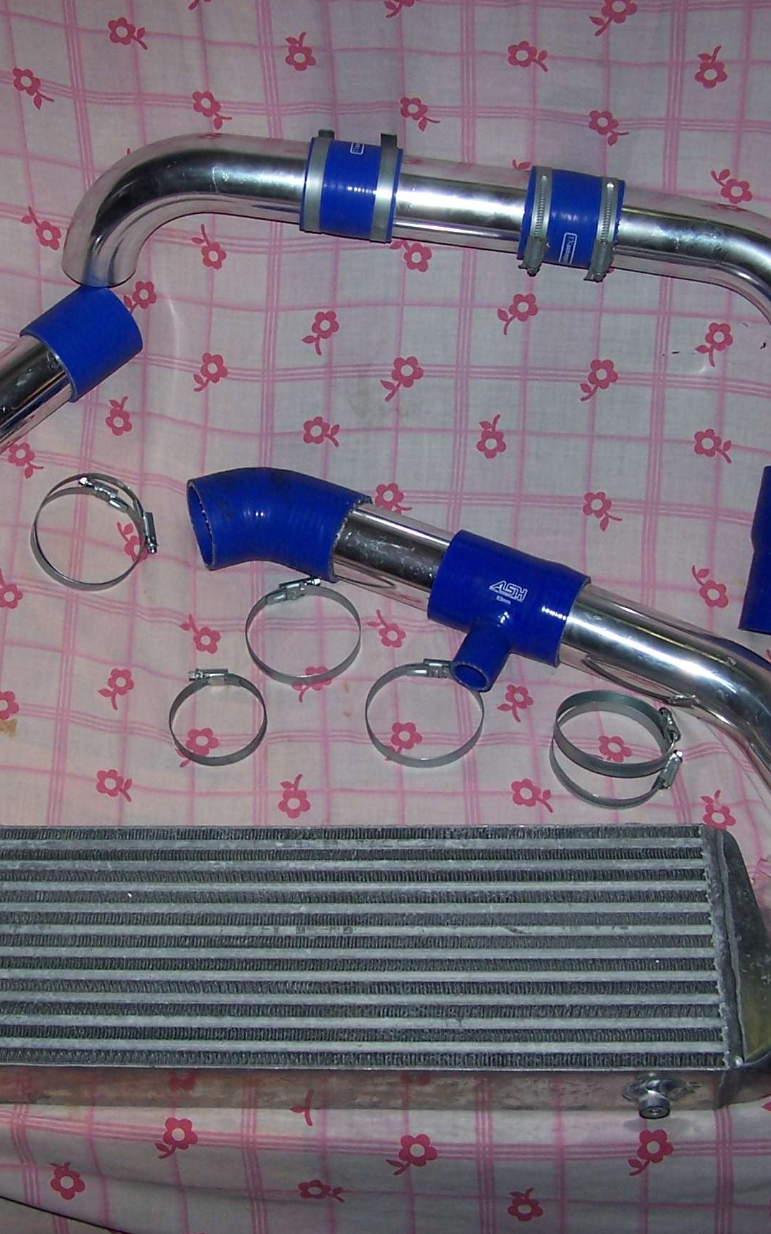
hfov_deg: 23.9
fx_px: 1816
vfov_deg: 37.5
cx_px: 279
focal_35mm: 54
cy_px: 617
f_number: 2.8
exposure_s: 1/60
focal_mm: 6.3
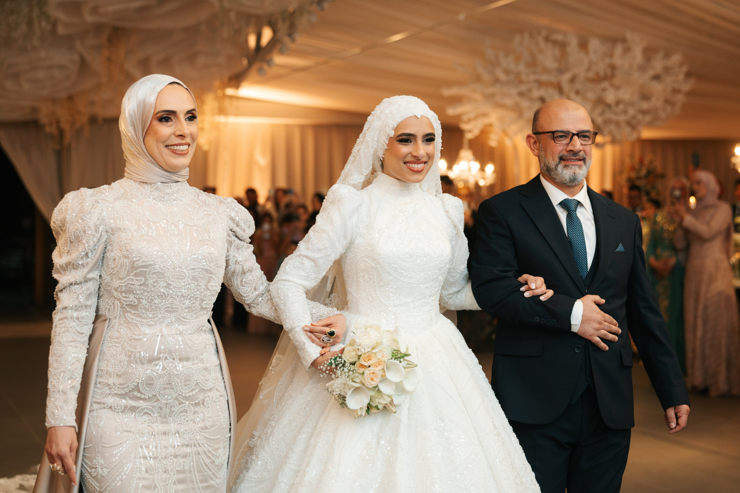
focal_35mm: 57
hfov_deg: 35.0
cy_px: 246
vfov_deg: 23.8
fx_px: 1173
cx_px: 370
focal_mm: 57
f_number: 2.8
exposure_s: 1/200
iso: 1000
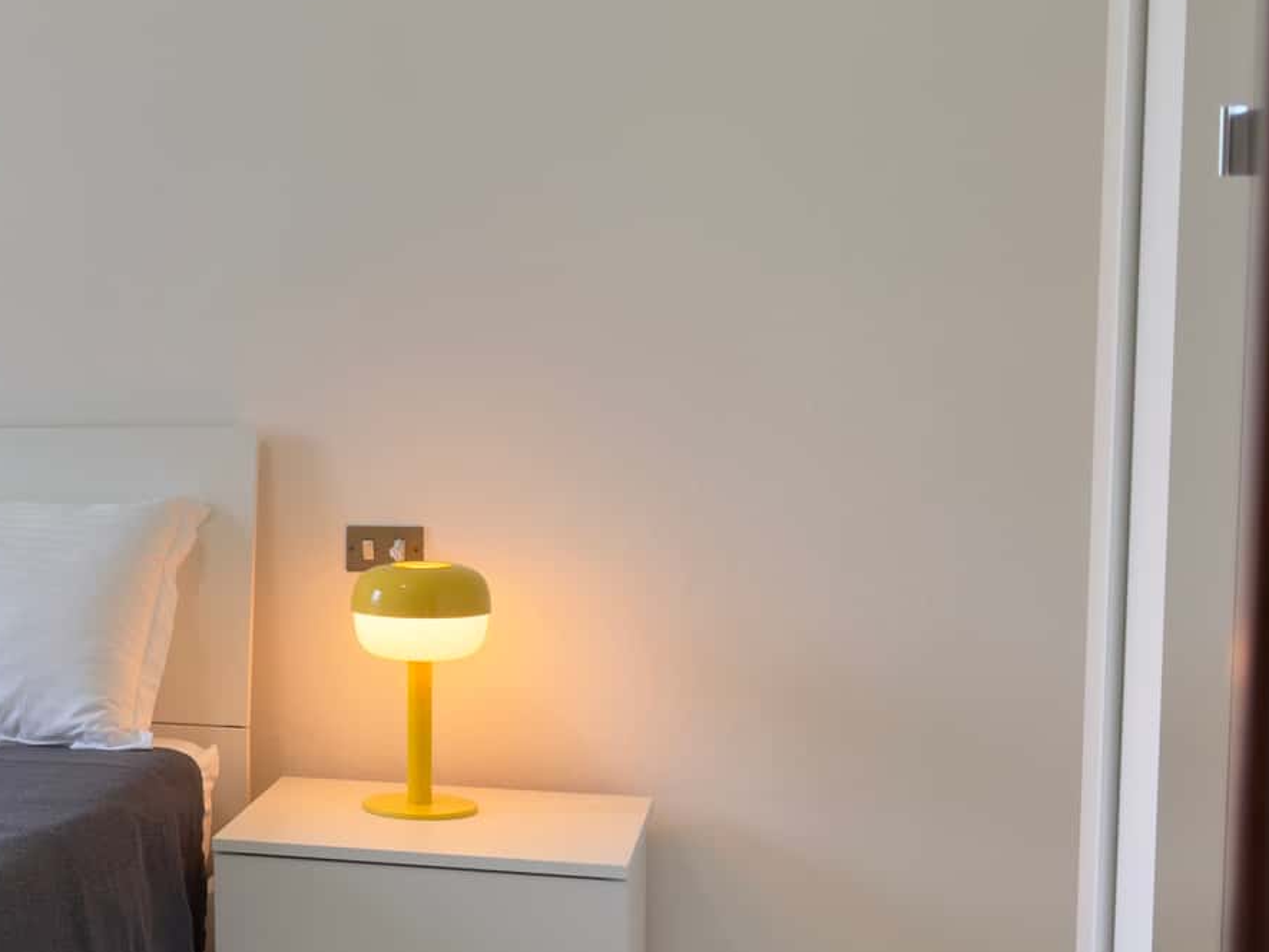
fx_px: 2384
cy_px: 578
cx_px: -225
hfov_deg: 26.7
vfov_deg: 22.6
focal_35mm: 65
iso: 80
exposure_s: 1/100
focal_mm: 6.76
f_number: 1.78
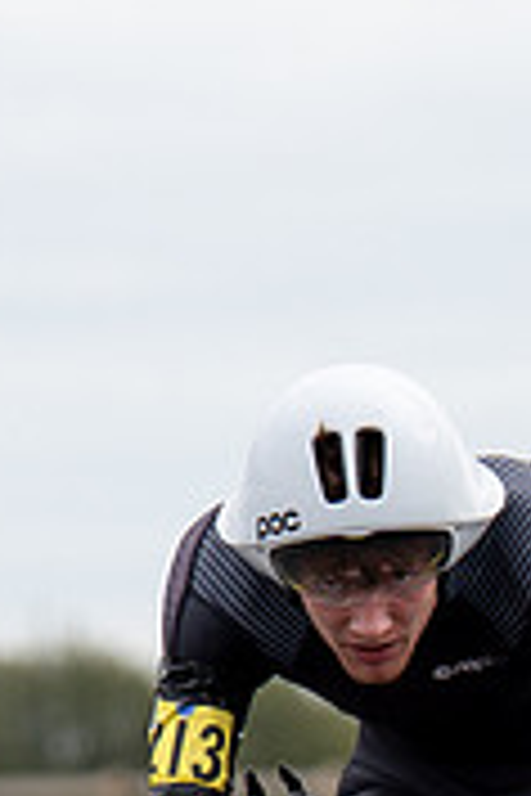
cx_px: 453
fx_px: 20442
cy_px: 1288
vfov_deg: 2.2
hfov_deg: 1.5
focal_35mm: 924
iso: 125
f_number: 3.5
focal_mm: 130
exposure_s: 1/1000
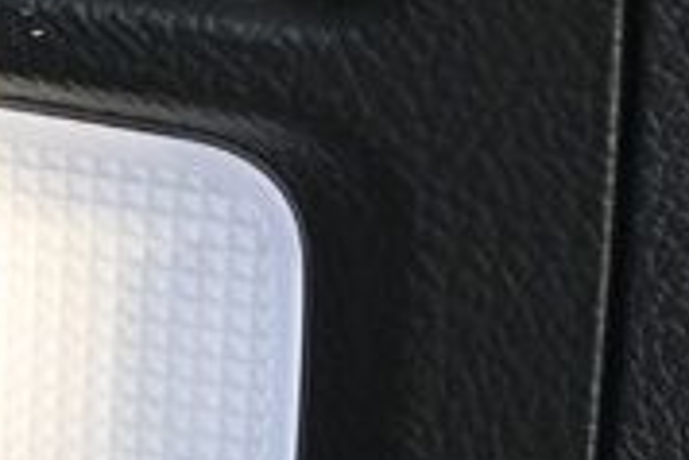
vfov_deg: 5.8
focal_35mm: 237
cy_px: -54
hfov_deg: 8.6
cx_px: -178
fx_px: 4548
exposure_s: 1/125
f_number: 4.5
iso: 500
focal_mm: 27.5
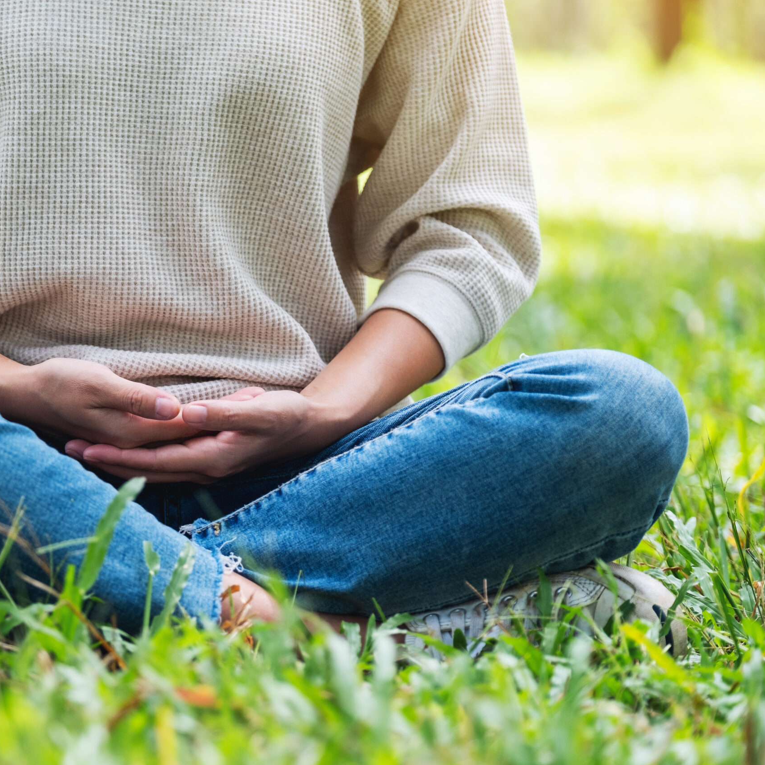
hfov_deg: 8.6
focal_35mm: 203
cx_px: 228
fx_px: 5076
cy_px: 383
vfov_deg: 8.6
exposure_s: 1/450
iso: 200
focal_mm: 106
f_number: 2.8
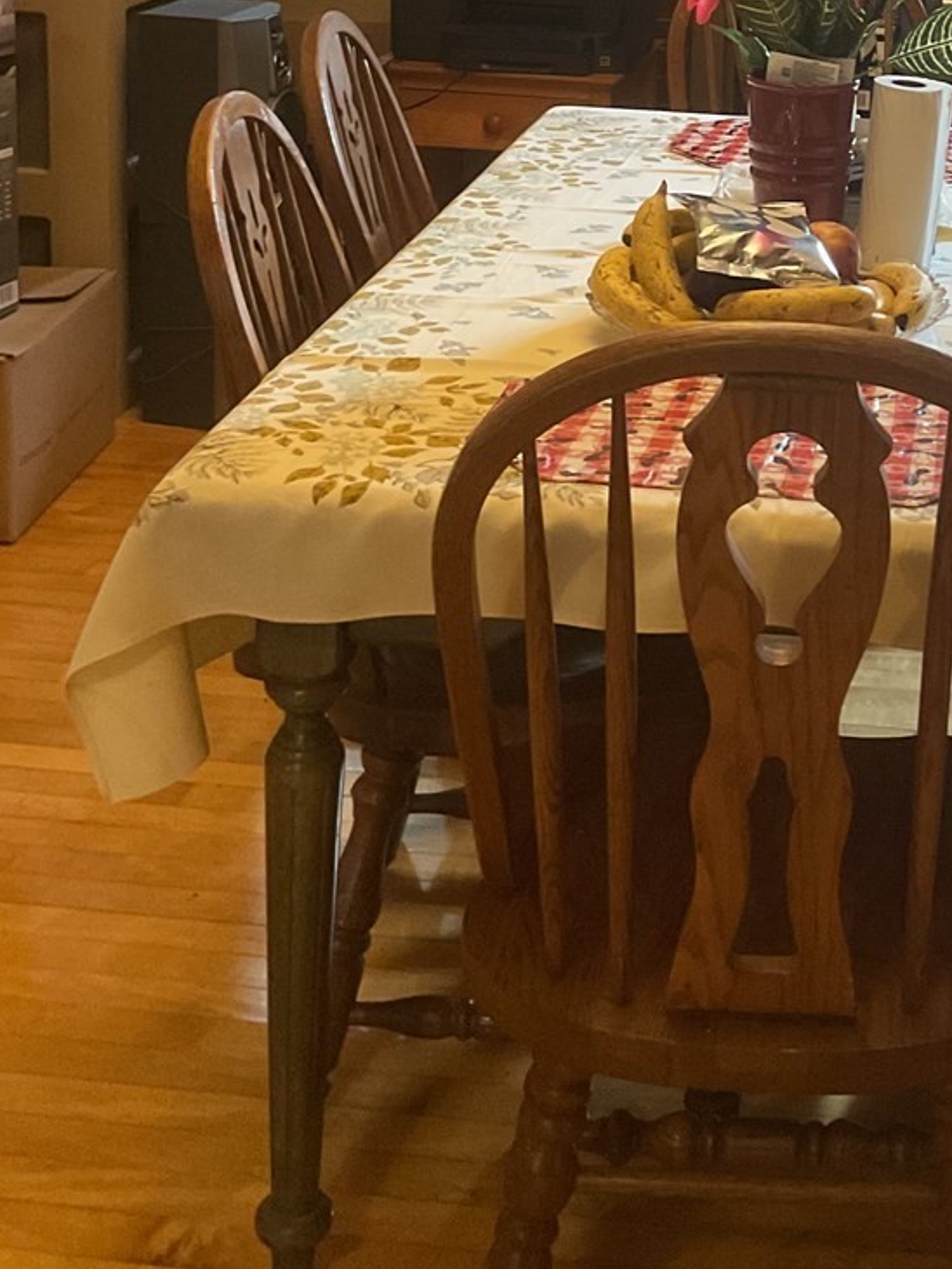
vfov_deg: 29.9
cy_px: 54
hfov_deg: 23.3
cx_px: 876
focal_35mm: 61
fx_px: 2236
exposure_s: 1/40
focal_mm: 3
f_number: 1.8
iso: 200
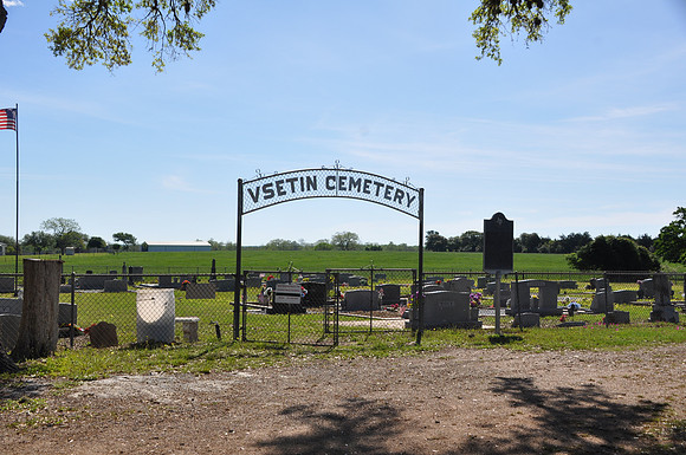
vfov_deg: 28.0
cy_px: 228
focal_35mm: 48
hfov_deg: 41.2
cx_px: 343
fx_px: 913
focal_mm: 32
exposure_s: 1/320
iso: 200
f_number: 9
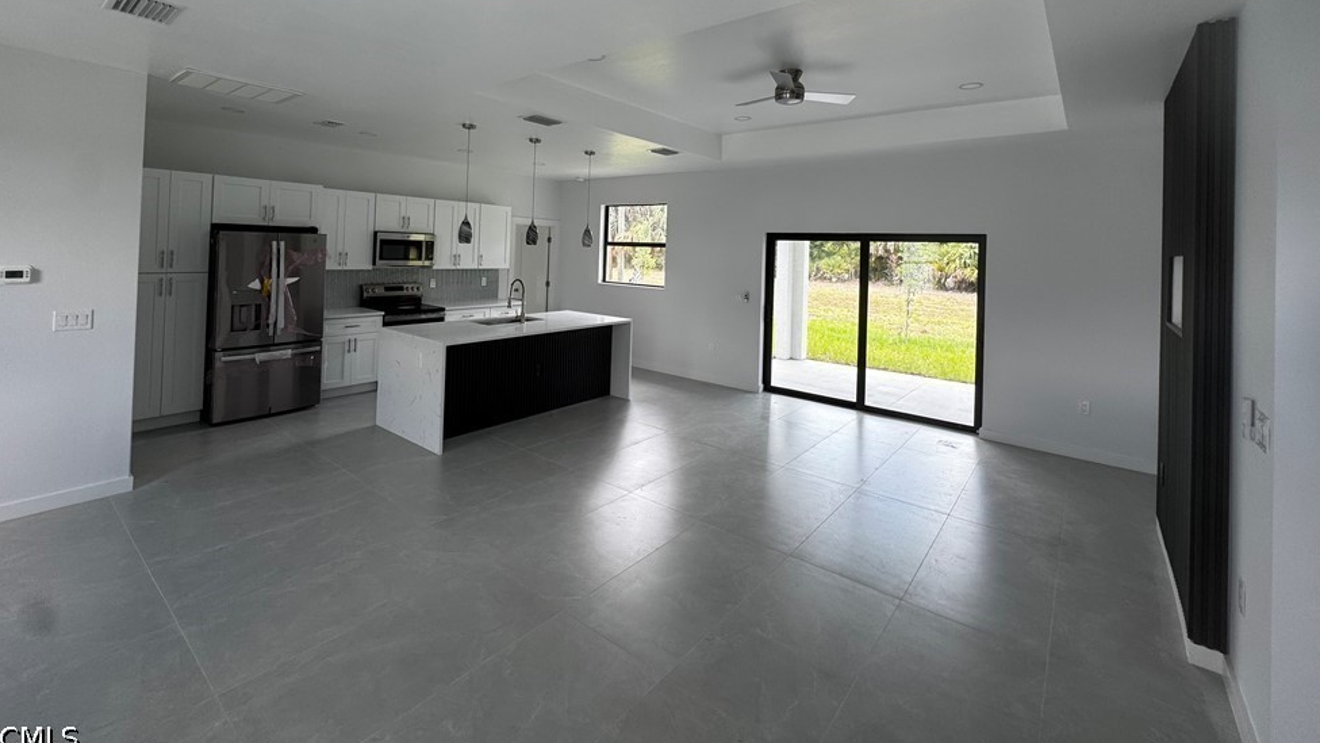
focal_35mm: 16
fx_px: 560
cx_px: 644
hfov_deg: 99.4
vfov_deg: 65.1
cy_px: 241
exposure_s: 1/135
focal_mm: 2.22
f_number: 2.2
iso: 40
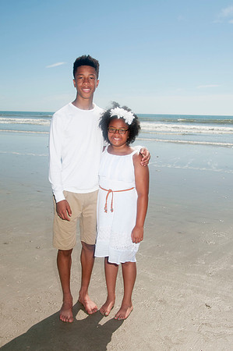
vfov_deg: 49.6
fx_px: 379
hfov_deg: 34.1
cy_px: 176
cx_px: 116
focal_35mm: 39
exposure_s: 1/250
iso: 100
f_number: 11
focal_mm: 26
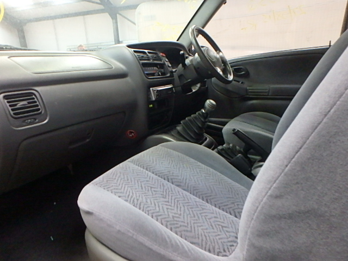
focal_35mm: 21
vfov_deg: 63.4
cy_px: 130
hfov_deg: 79.0
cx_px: 174
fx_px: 211
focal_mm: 3.7
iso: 800
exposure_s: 1/30
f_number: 3.5
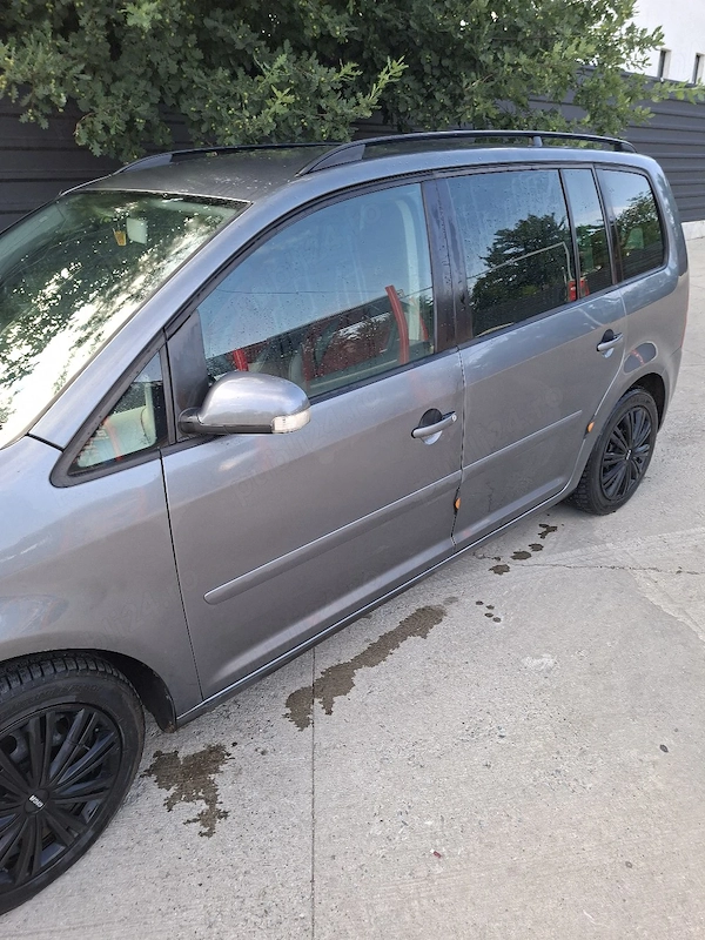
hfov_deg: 58.9
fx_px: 625
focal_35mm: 23
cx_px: 352
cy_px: 470
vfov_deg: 73.9
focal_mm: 5.54
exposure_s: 1/133
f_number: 1.8
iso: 50
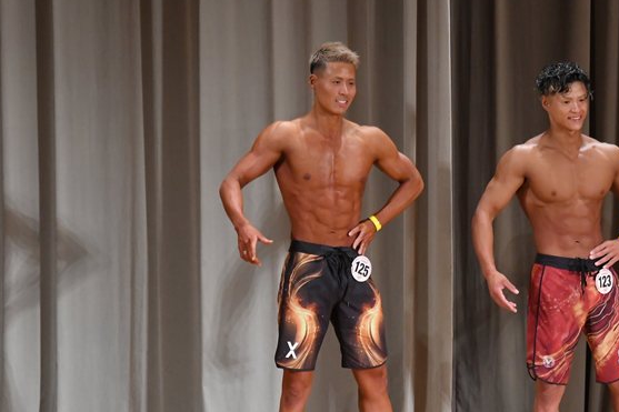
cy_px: 273
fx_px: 5380
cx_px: 386
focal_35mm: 313
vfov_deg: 4.4
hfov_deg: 6.6
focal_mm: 150
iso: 4000
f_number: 5.6
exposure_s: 1/400
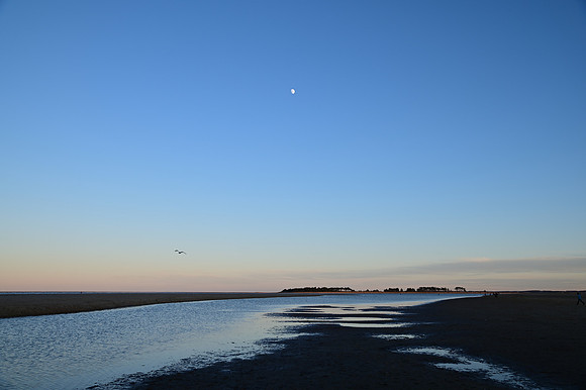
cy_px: 195
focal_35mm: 30
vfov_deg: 43.6
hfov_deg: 62.0
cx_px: 293
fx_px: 488
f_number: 7.1
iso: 100
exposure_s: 1/80
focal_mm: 30
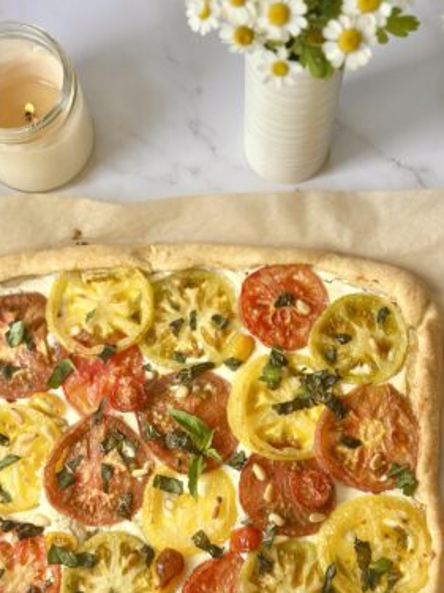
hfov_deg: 22.9
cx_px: 190
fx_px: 1095
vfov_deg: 30.2
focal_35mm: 64
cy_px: 349
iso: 80
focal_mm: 6.86
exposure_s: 1/864
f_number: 1.78
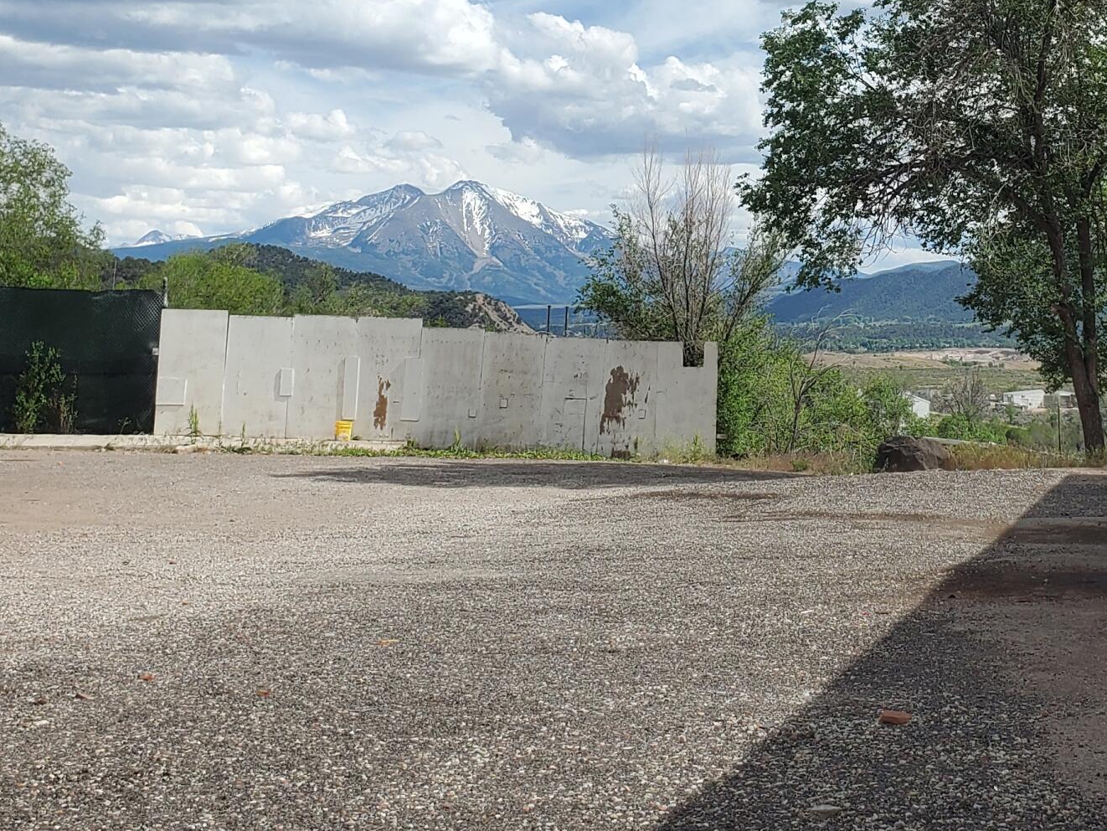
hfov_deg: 31.4
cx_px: 962
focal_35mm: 59
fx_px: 1887
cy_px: 117
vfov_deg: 24.3
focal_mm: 4.3
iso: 50
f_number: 2.4
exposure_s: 1/1662
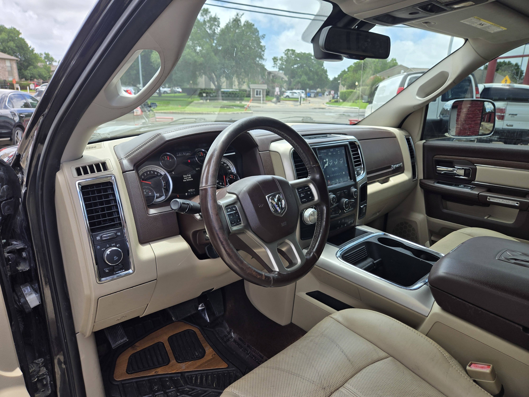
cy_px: 198
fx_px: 351
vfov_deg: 58.9
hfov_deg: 73.9
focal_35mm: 23
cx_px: 264
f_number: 1.8
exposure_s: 1/684
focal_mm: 5.4
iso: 25
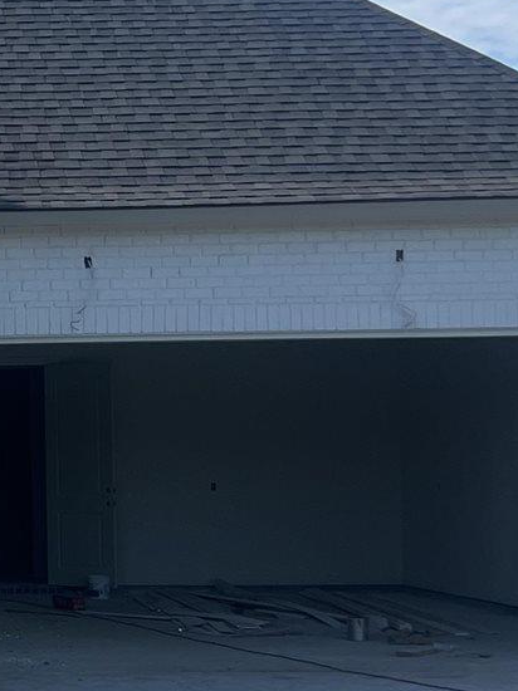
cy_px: 389
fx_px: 2176
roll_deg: +0.4
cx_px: -334
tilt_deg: +2.4
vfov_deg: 18.0
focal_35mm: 109
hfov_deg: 12.7
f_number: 1.5
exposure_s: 1/3704
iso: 50
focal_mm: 5.7
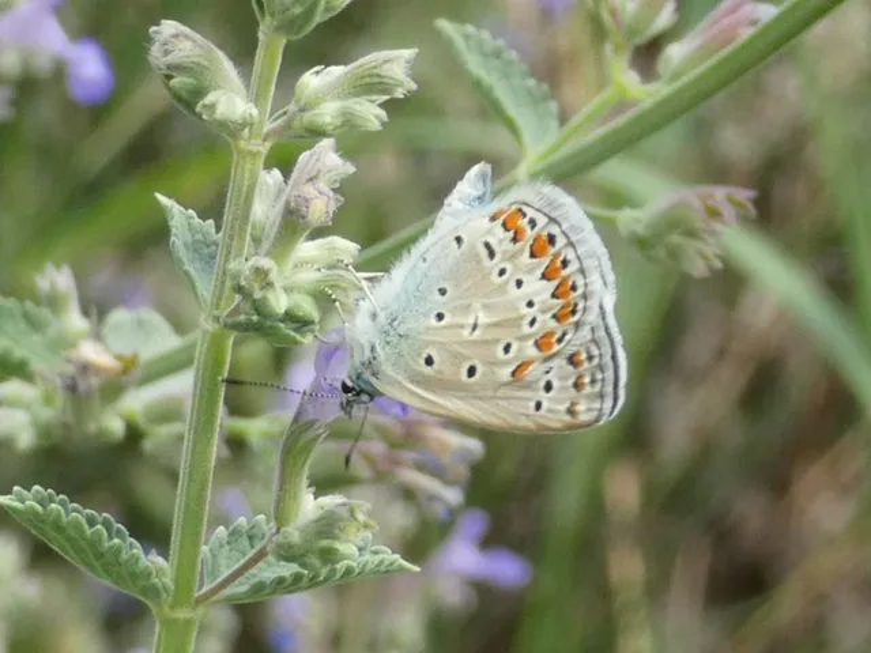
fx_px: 3548
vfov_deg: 10.5
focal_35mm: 141
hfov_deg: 14.0
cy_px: 326
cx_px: 436
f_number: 5.3
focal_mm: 25.2
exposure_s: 1/80
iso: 100
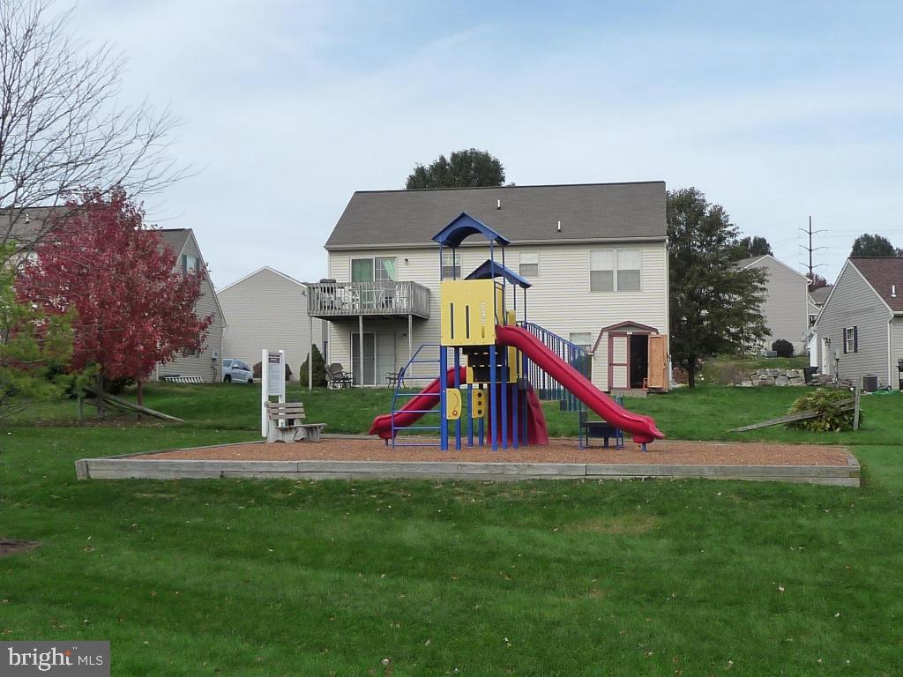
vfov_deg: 30.3
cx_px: 452
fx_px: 1252
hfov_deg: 39.7
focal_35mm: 48
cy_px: 338
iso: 160
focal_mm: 5
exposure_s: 1/1000
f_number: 3.4
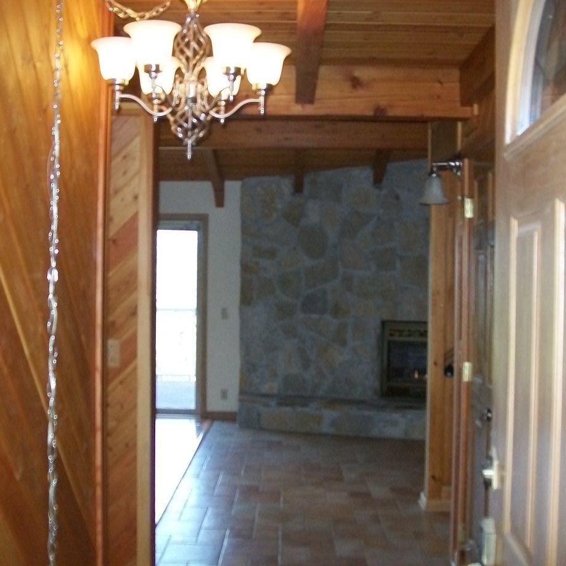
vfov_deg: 38.3
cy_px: 273
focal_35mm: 44
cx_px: 241
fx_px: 814
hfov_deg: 38.3
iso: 160
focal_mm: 6
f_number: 2.7
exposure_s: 1/60
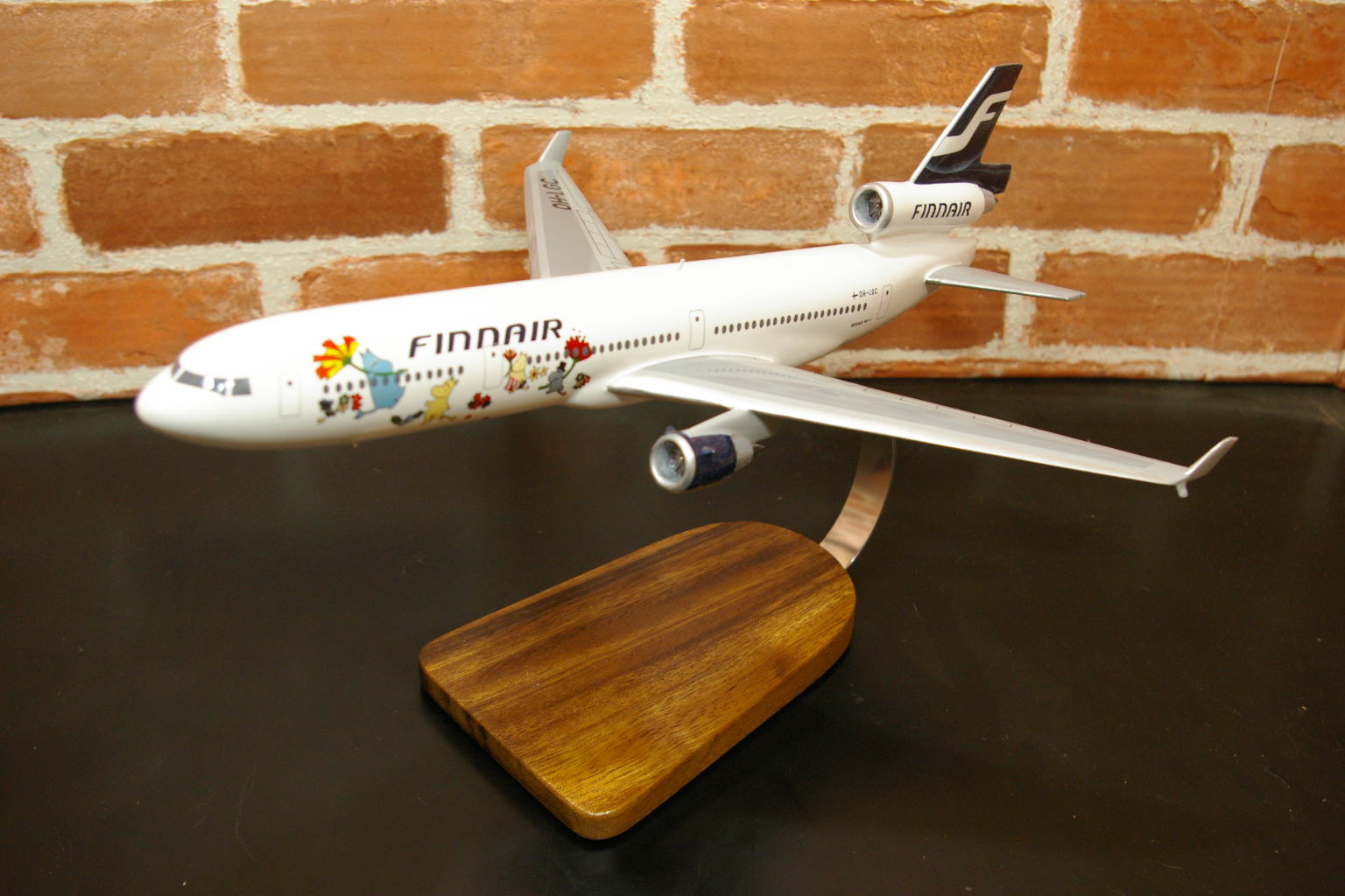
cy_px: 448
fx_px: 1737
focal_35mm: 46
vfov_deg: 28.9
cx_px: 672
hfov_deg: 42.3
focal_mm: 31
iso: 800
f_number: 5.6
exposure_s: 1/30
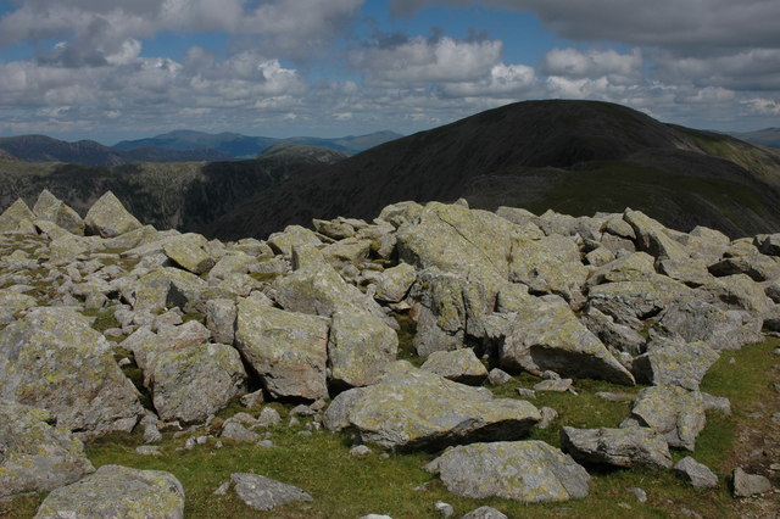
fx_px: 780
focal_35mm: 36
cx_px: 390
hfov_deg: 53.2
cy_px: 260
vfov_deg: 36.8
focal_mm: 24
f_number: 11
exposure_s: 1/500
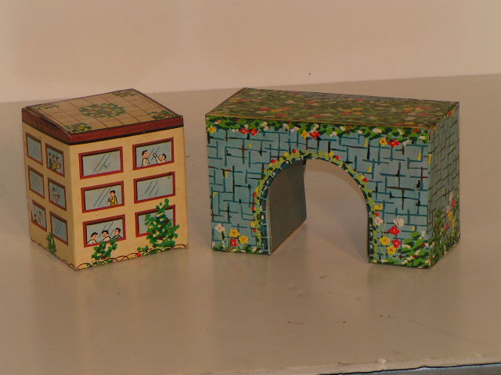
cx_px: 250
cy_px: 188
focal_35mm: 172
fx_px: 2489
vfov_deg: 8.6
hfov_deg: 11.5
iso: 80
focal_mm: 26.3
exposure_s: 1/200
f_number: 5.6
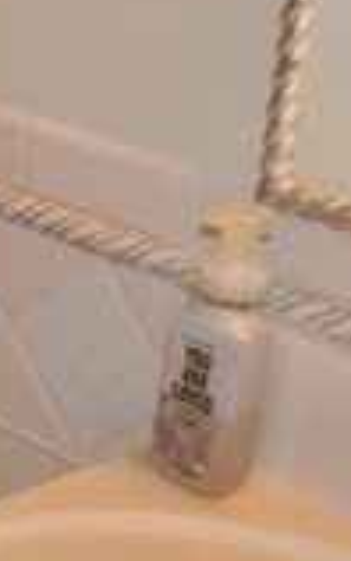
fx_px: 1736
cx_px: -500
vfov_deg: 18.3
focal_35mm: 114
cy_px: 194
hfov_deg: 10.0
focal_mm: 11.5
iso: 900
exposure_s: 1/60
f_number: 4.8
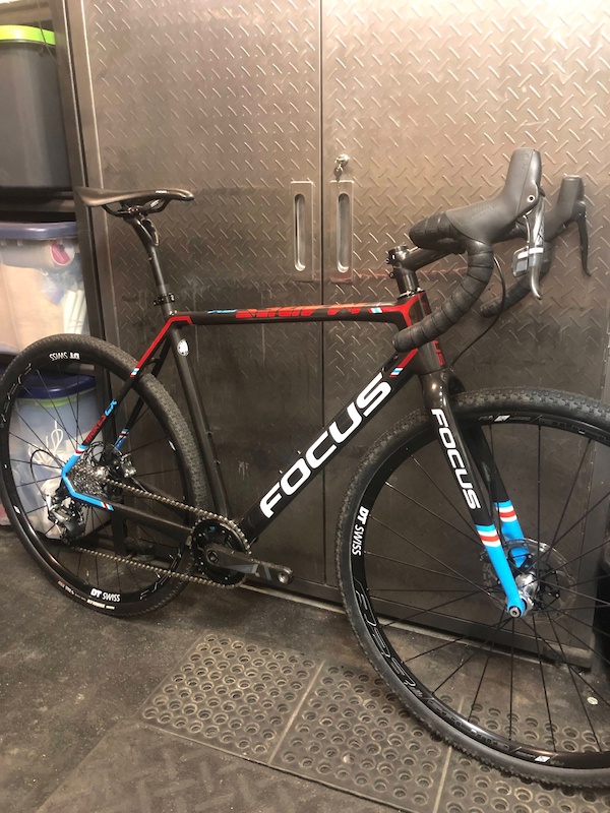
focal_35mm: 28
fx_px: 658
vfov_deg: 63.4
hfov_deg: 49.7
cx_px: 305
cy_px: 406
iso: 100
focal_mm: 3.99
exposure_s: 1/5
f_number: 1.8
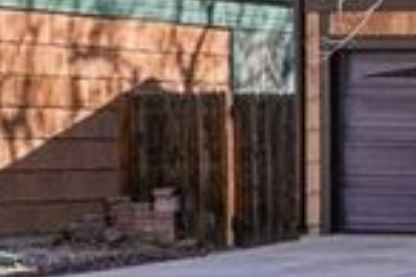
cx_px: 1188
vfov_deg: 9.2
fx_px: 1697
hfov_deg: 10.5
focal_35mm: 147
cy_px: -17
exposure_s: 1/200
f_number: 8
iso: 100
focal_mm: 14
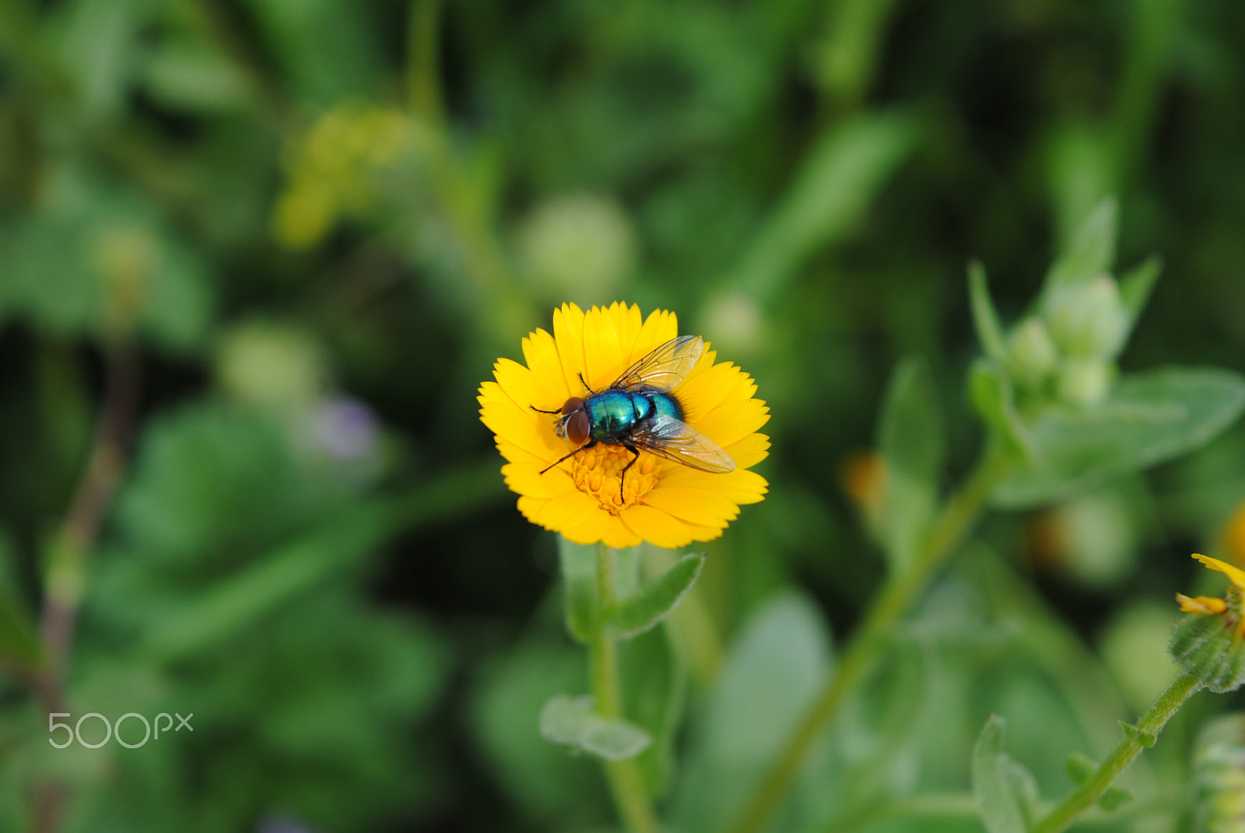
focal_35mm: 82
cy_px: 416
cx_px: 622
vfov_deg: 16.6
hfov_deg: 24.6
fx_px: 2856
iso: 100
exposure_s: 1/200
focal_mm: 55
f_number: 7.1
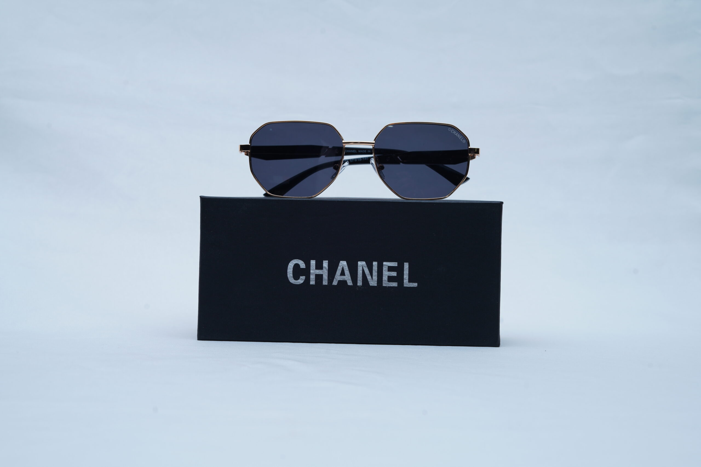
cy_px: 234
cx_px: 350
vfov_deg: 27.0
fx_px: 974
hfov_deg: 39.6
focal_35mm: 50
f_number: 9
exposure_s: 1/160
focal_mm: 50
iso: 125
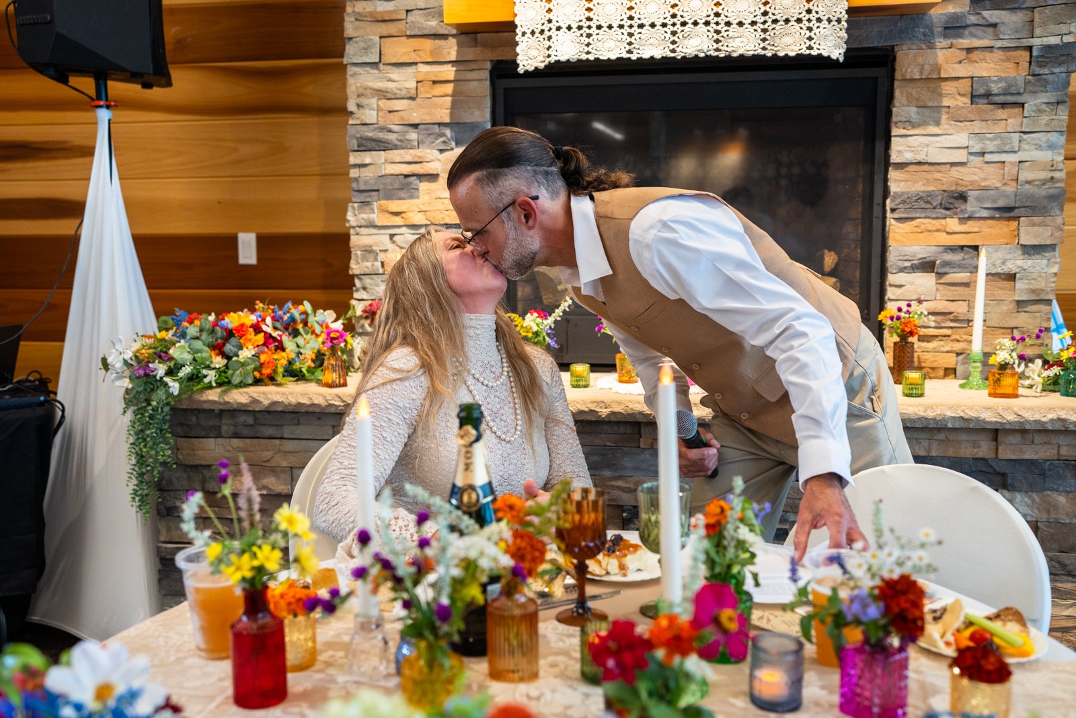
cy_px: 359
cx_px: 538
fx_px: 1046
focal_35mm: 35
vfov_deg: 37.9
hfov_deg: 54.4
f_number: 2.8
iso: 1250
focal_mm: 35
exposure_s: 1/250
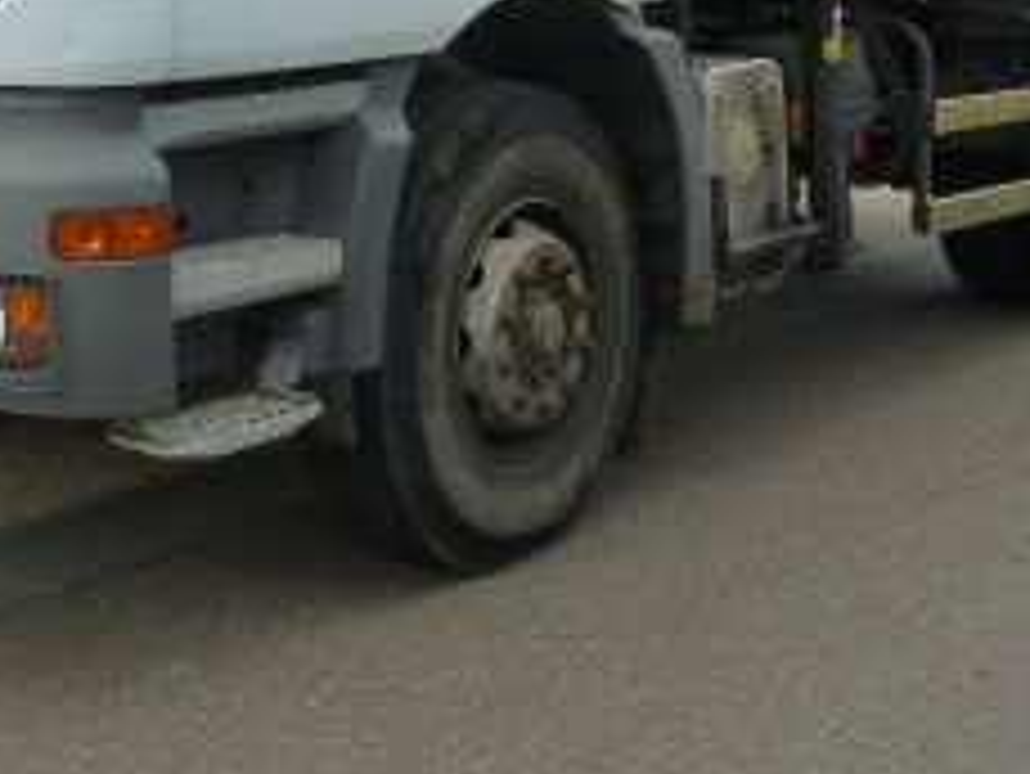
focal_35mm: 67
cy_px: -158
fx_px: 1995
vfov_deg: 20.5
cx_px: 351
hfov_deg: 28.8
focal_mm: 4.3
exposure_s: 1/125
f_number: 4
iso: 160
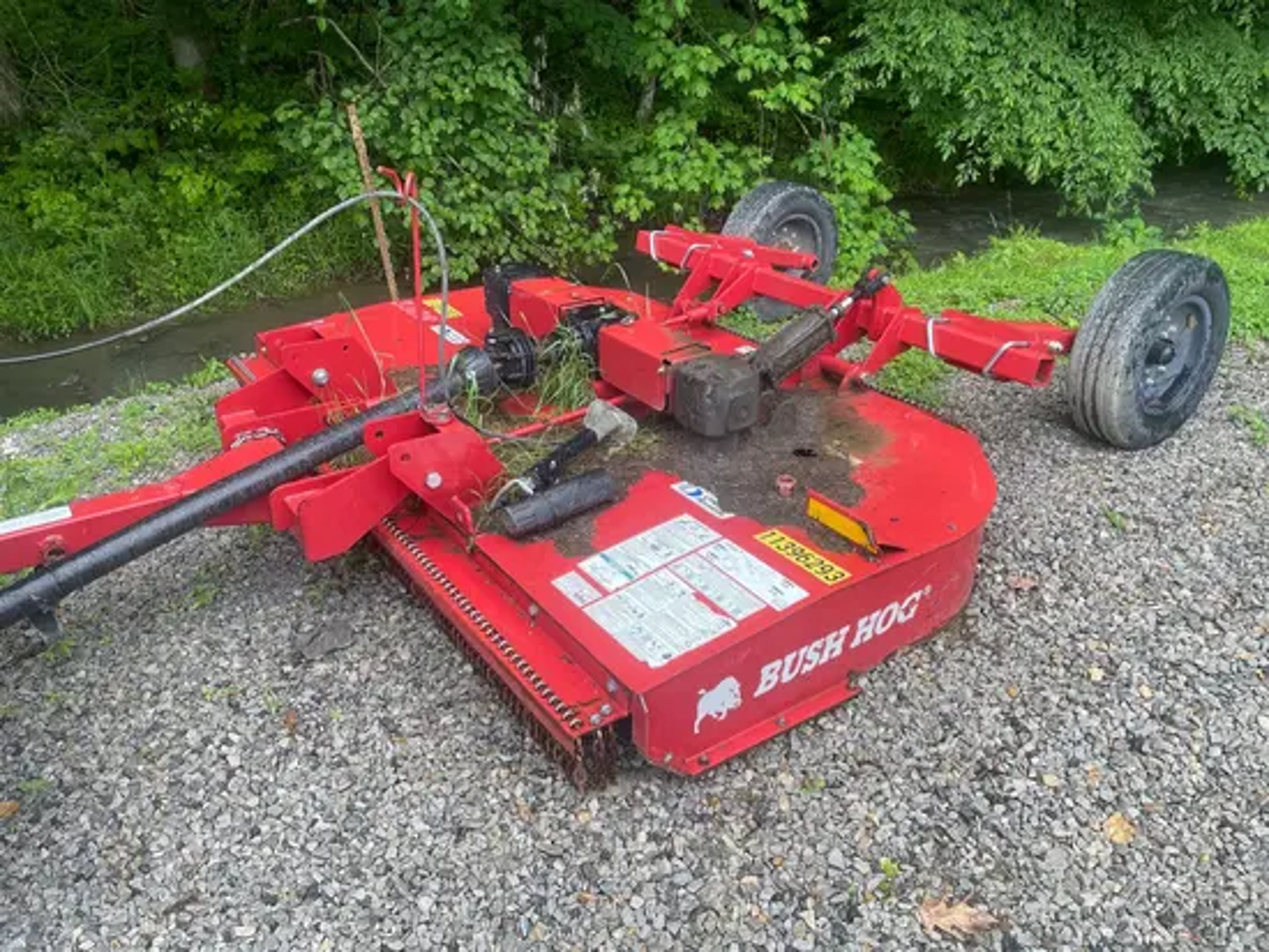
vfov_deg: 53.1
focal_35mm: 26
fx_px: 954
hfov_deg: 67.3
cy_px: 476
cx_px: 634
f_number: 1.6
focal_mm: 4.2
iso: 32
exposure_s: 1/212
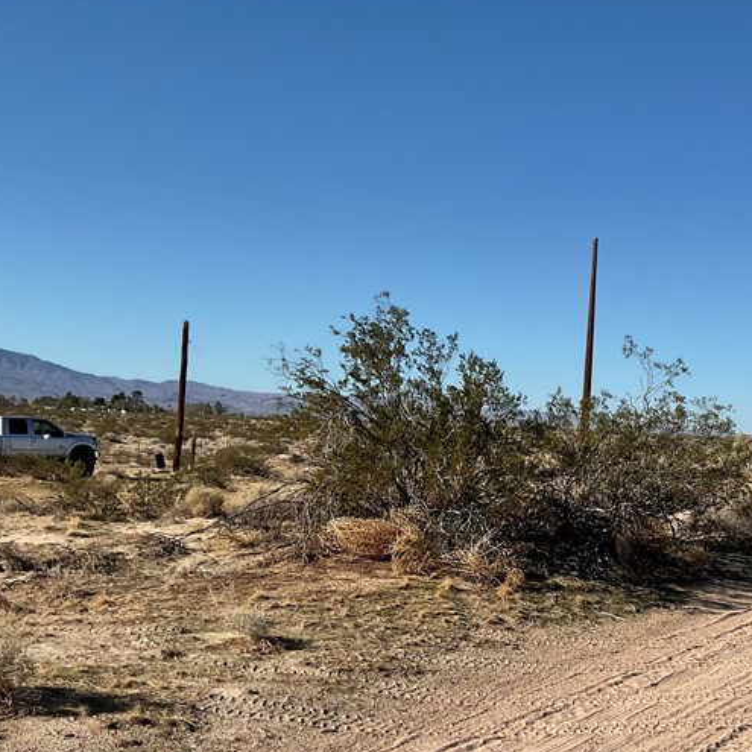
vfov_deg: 32.2
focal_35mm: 53
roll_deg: -4.3
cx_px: 671
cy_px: 346
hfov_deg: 30.8
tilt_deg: +5.0
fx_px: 1303
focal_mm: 3
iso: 16
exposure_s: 1/2959
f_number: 1.8
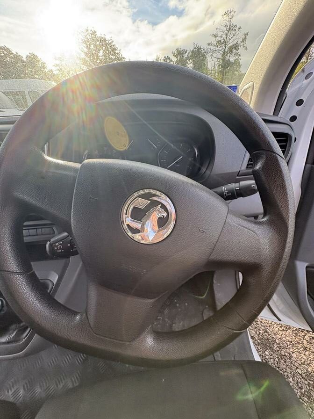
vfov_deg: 102.1
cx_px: 157
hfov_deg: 85.7
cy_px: 210
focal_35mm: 14
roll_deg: +1.1
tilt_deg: -27.5
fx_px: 169
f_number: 2.2
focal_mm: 2.22
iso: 80
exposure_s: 1/141
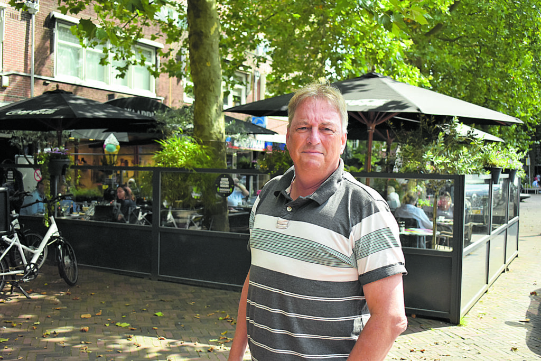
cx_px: 270
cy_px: 180
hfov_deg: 47.9
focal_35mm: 40
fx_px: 609
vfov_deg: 33.0
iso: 500
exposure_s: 1/1000
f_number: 4
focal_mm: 27
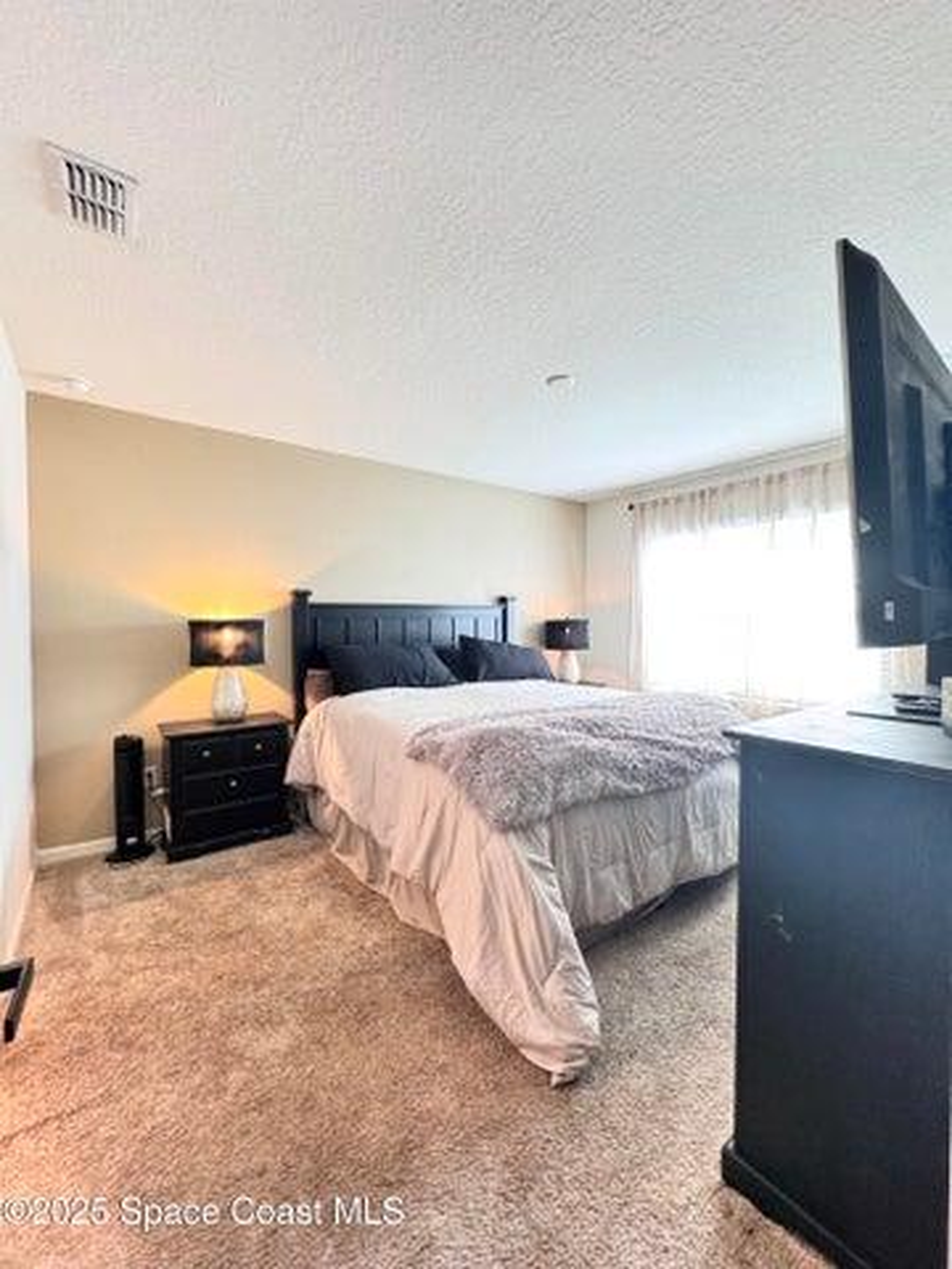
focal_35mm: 14
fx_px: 513
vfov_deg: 102.1
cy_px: 634
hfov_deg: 85.7
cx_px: 476
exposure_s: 1/60
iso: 640
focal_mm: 2.22
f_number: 2.2
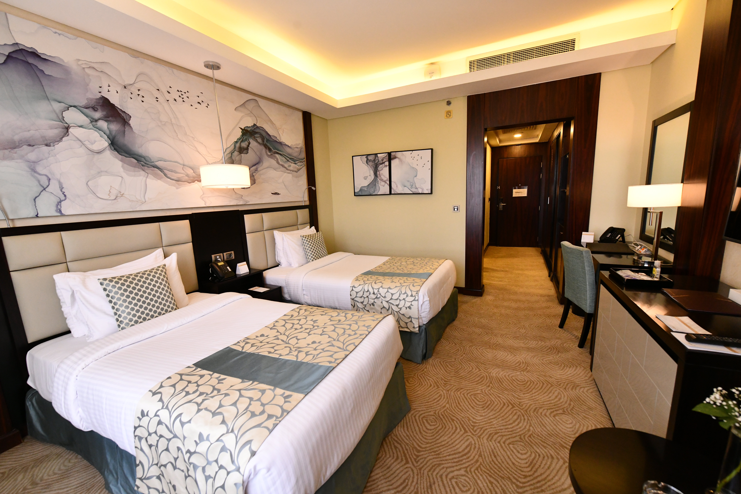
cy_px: 247
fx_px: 288
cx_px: 370
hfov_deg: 104.3
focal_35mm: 14
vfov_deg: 81.2
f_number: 5.6
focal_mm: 14
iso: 4000
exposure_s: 1/125
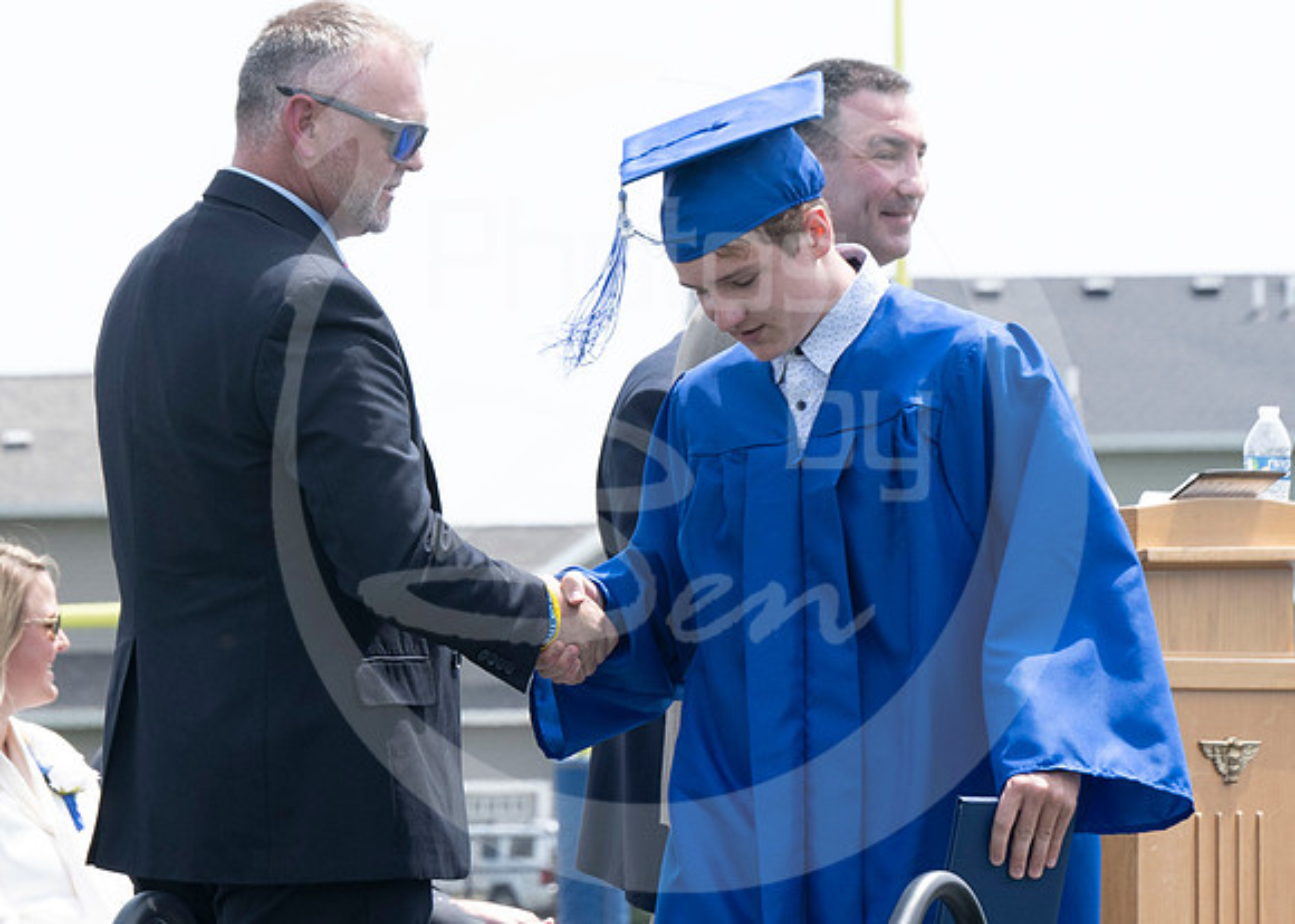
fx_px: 11038
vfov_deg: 4.8
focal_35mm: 300
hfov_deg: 6.7
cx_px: 355
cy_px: 390
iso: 200
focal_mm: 101
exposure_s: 1/250
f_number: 7.1
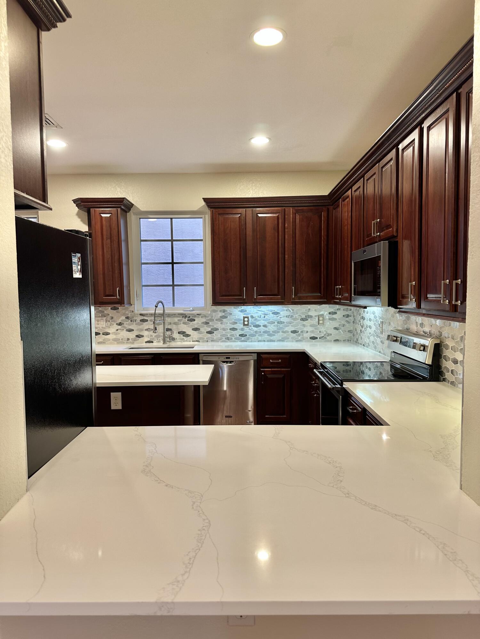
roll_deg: +1.0
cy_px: 320
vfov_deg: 71.6
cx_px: 240
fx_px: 444
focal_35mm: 24
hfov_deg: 56.8
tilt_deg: -3.3
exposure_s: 1/60
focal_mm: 6.86
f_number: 1.78
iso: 125
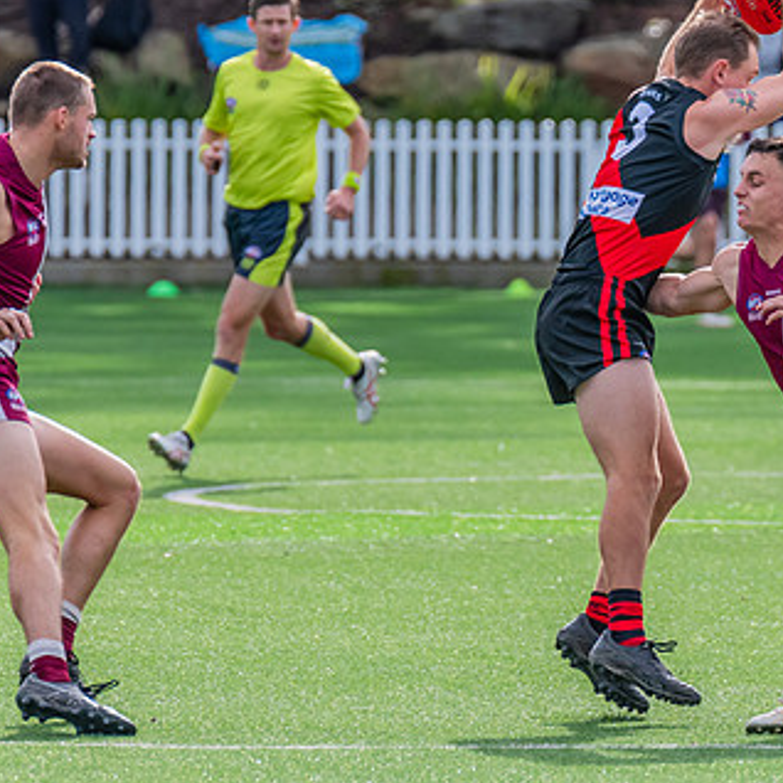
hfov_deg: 2.2
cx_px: 940
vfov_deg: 2.2
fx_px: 20601
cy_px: 426
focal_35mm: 805
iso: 800
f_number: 8
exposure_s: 1/1250
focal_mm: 360
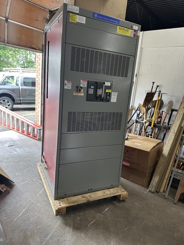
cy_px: 122
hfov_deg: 56.8
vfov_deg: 71.6
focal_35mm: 24
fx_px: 170
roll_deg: -4.9
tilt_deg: -12.9
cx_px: 92
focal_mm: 6.86
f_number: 1.78
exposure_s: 1/120
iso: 125
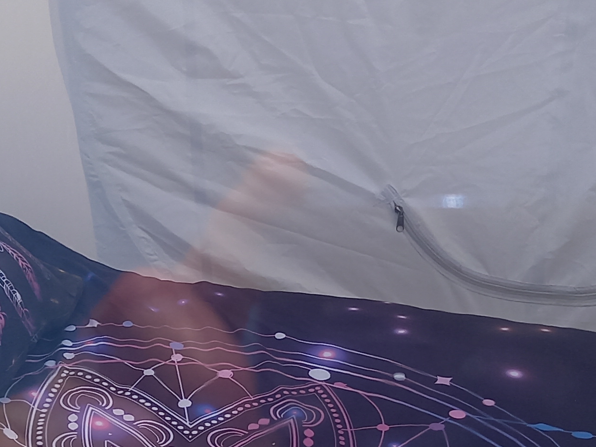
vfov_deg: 18.2
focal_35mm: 80
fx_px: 1378
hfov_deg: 24.3
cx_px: 226
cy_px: 397
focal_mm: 4.6
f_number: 2
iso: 50
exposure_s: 1/817
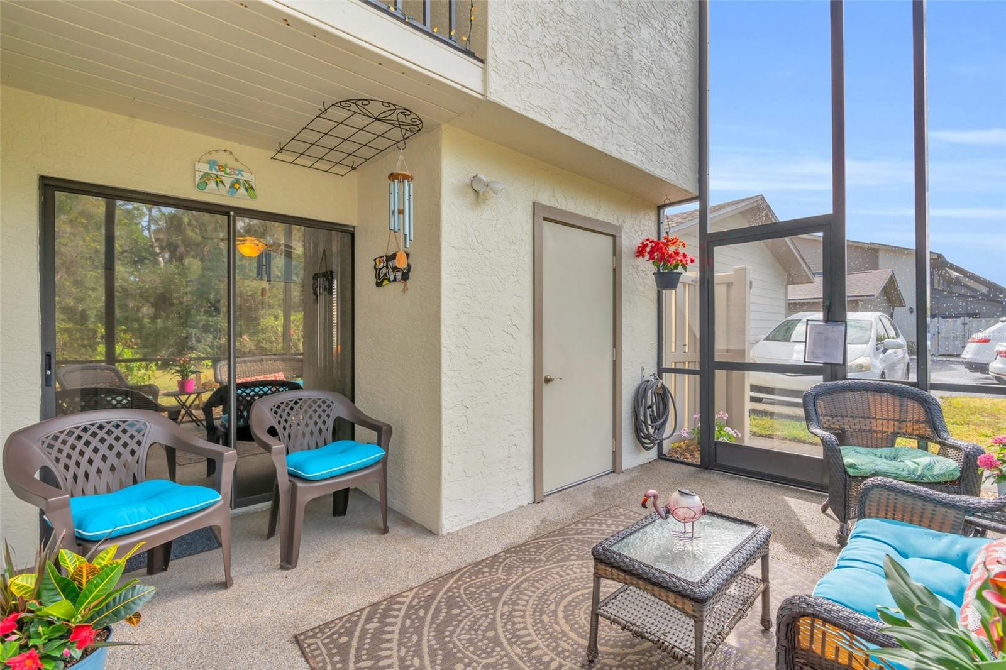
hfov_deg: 96.7
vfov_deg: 73.7
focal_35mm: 16
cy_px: 335
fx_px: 447
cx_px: 503
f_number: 9
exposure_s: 1/60
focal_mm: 16
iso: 200
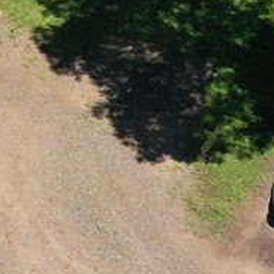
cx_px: -186
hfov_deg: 11.6
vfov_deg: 11.6
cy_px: -195
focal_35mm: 141
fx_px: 1263
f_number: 5.6
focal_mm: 10.26
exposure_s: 1/500
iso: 100
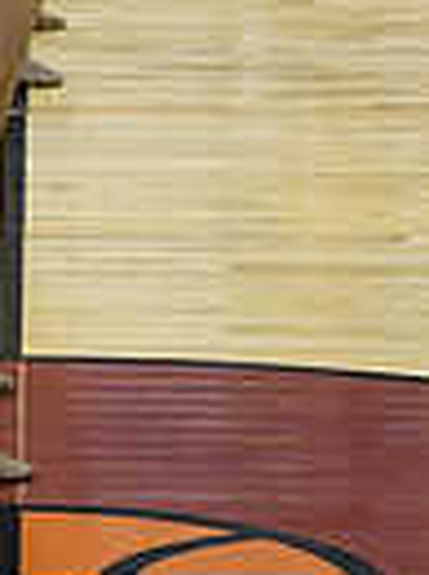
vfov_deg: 3.0
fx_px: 10909
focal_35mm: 658
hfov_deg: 2.2
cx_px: -774
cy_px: -170
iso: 5000
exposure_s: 1/500
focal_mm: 102
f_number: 4
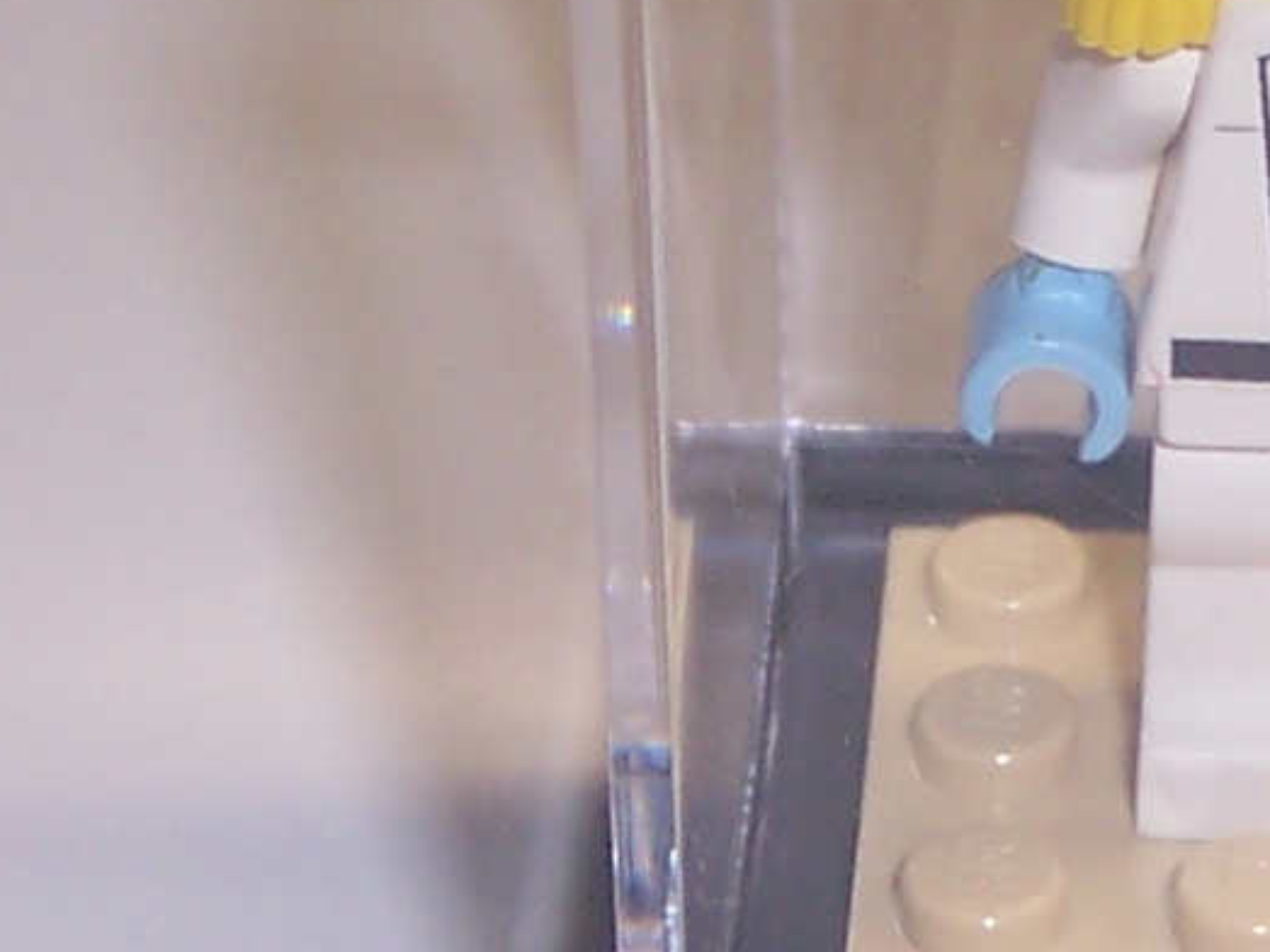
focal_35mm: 213
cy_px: 602
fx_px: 7813
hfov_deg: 9.2
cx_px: 1360
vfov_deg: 7.0
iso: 100
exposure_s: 1/60
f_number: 2.8
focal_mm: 8
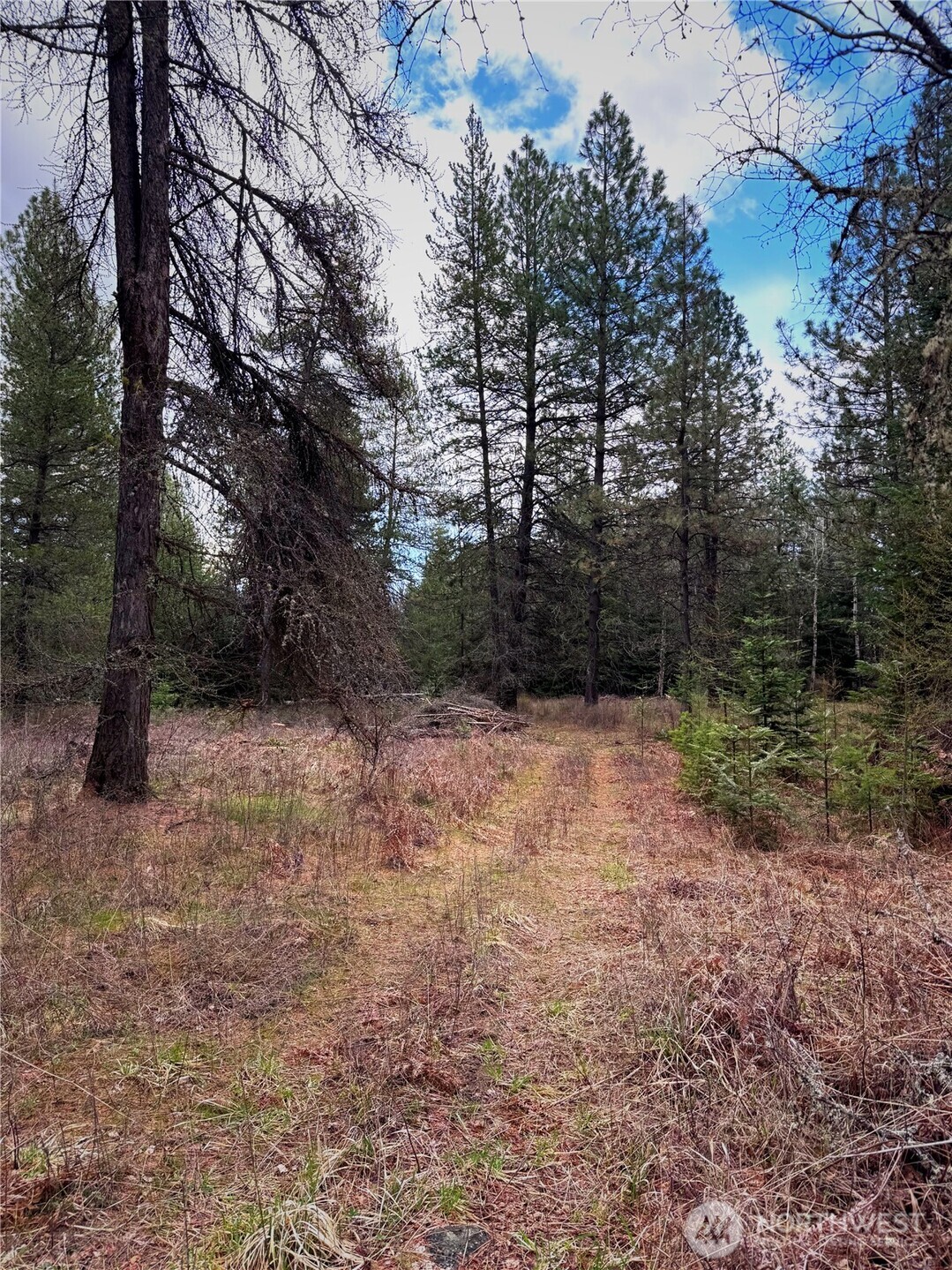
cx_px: 476
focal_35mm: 24
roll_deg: -0.9
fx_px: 880
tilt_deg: -1.3
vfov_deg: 71.6
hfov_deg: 56.8
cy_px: 635
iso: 80
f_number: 1.78
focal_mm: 6.76
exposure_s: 1/495
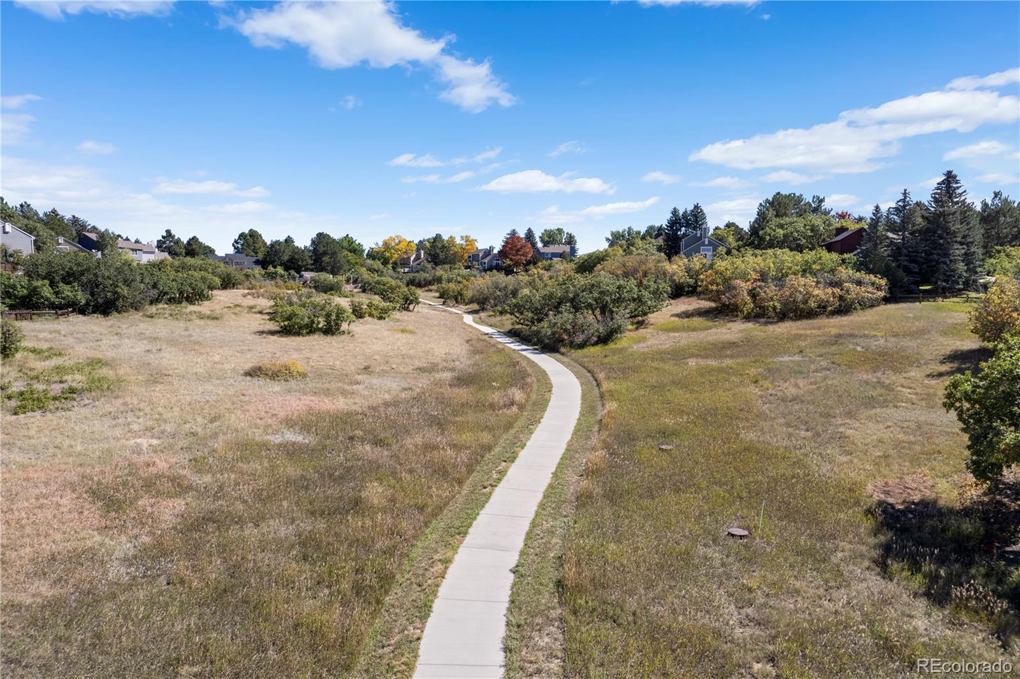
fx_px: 623
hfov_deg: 78.6
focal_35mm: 22
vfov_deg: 57.2
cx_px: 510
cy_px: 340
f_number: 2.8
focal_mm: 8.38
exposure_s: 1/2000
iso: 140
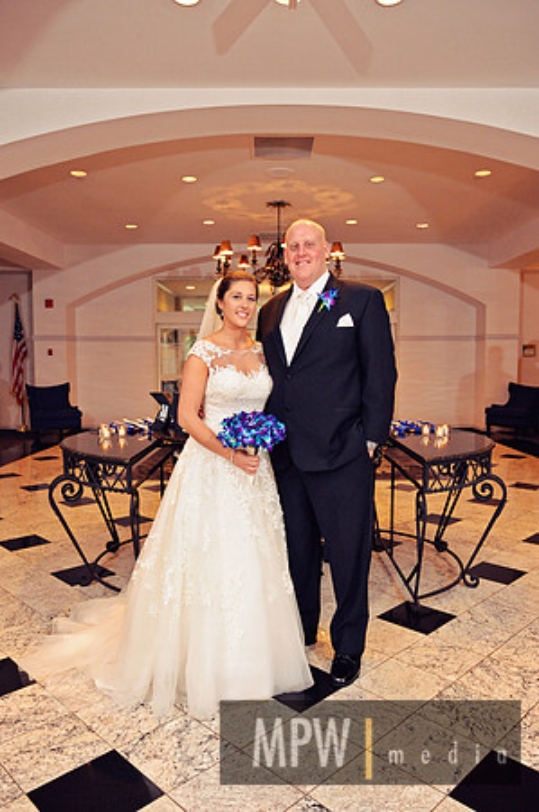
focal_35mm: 26
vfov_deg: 69.4
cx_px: 270
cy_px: 406
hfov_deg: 49.5
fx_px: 585
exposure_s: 1/200
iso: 2500
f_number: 2.8
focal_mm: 26
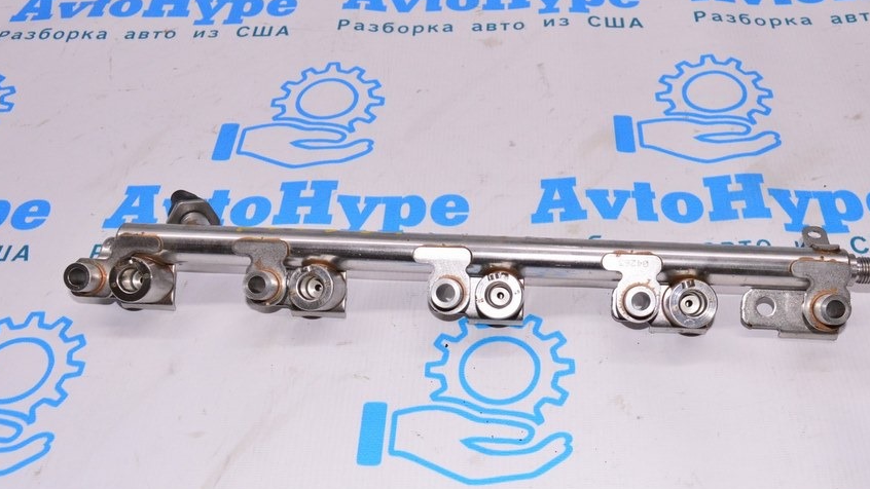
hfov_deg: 52.7
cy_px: 293
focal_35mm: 38
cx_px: 484
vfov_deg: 31.1
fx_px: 877
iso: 1600
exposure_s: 1/200
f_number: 8
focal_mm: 20
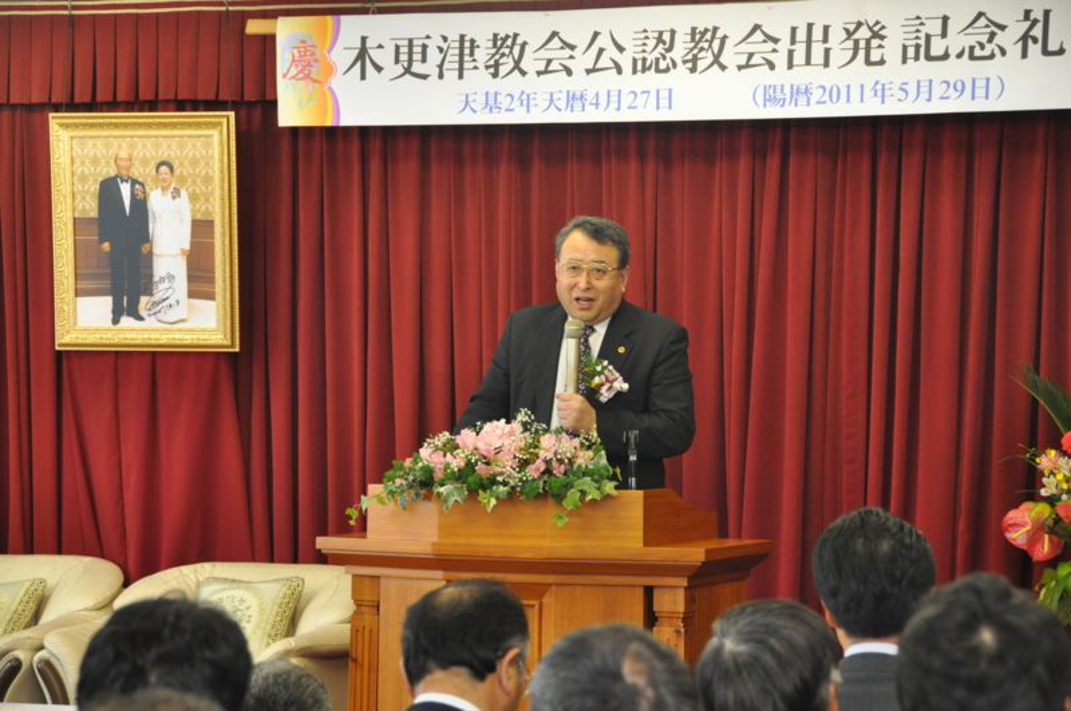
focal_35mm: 105
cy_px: 356
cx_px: 536
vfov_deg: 13.0
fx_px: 3119
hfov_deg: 19.5
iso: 800
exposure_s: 1/60
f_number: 5
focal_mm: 70
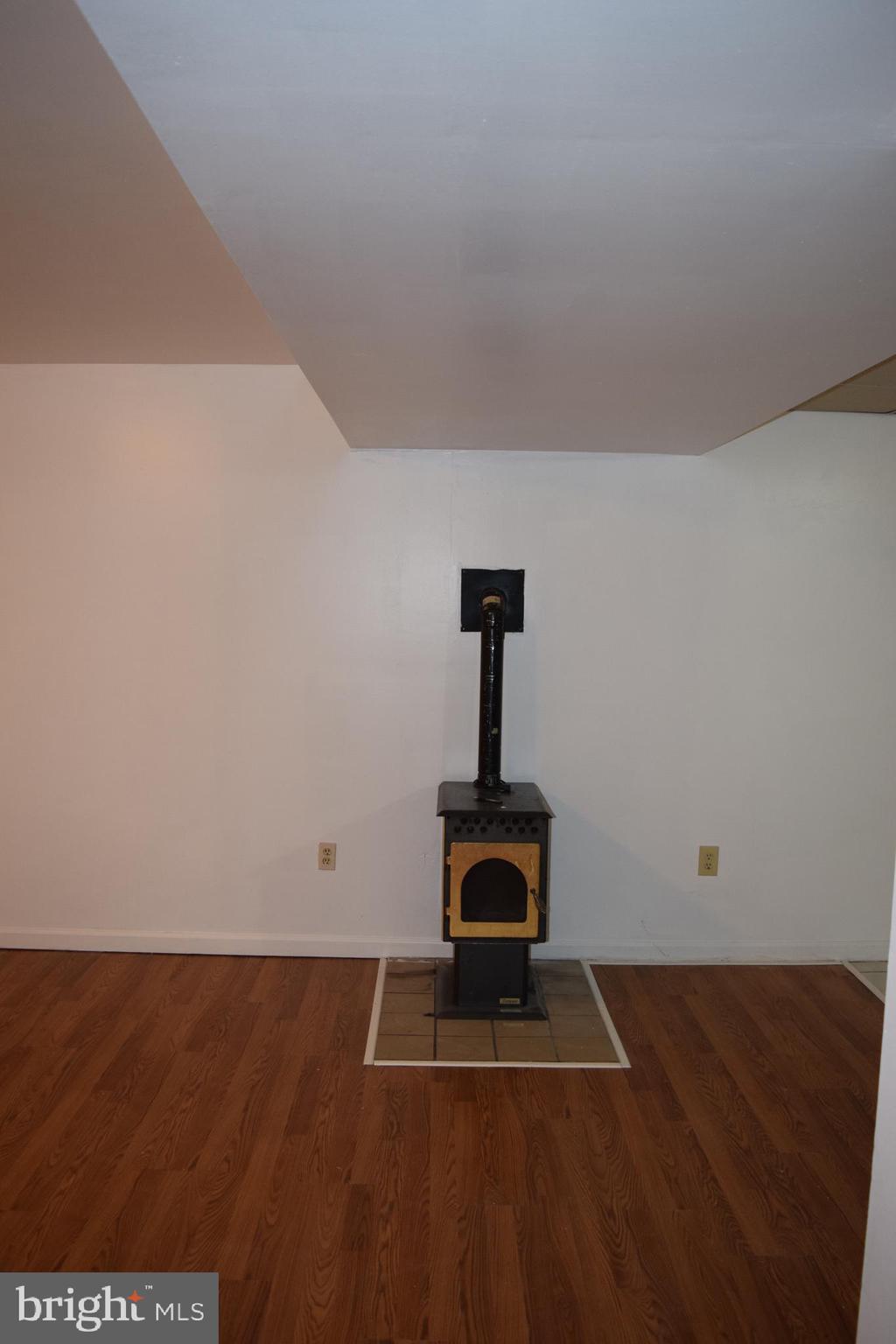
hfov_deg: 43.6
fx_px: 1120
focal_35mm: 30
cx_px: 448
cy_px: 672
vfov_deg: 61.9
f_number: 4
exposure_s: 1/60
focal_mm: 20
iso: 800
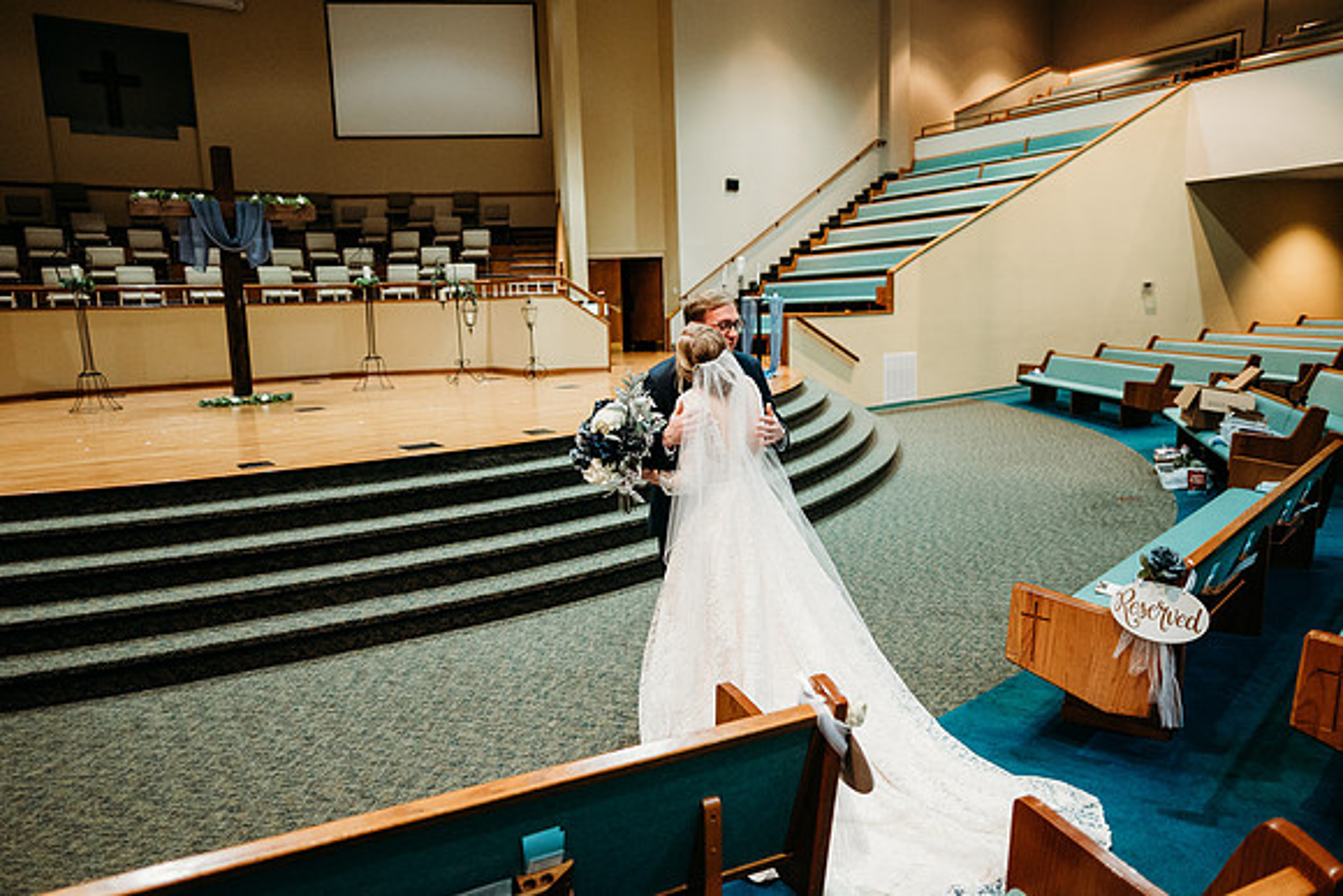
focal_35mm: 24
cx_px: 672
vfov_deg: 53.2
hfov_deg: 73.7
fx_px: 896
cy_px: 448
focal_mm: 24
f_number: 1.8
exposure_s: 1/125
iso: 2000
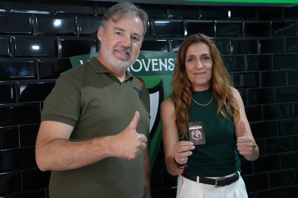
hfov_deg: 44.5
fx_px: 364
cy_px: 99
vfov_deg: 30.5
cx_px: 149
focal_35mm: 44
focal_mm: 44
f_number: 4
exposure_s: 1/160
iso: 5000
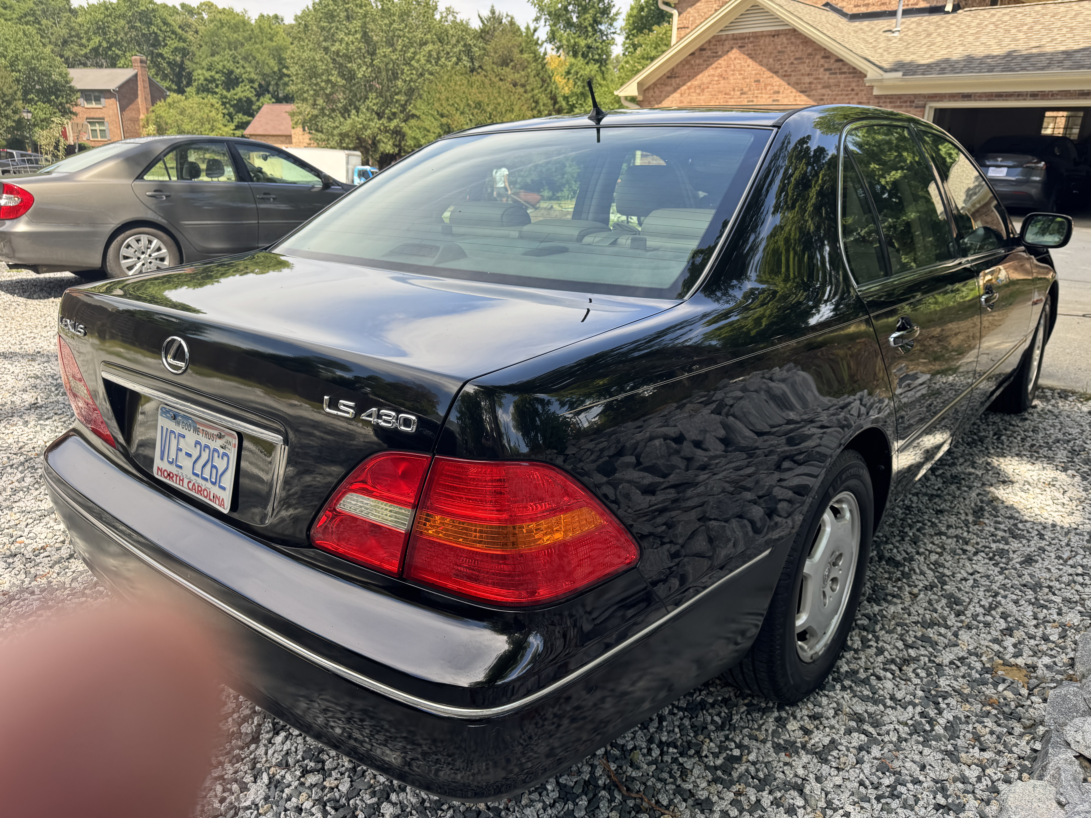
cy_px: 409
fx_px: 756
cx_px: 546
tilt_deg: -19.5
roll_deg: -1.2
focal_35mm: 24
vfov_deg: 56.8
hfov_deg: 71.6
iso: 80
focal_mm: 6.76
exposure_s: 1/995
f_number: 1.78
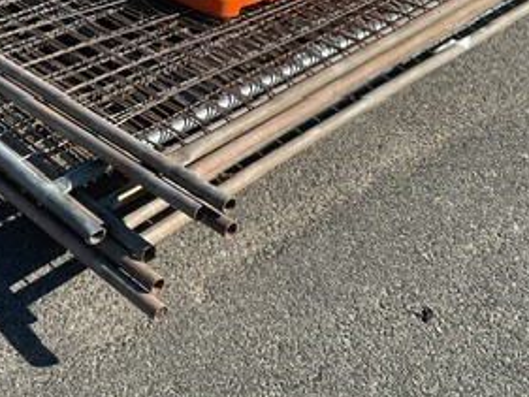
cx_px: 215
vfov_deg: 21.7
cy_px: 23
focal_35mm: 66
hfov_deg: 29.3
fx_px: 1009
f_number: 1.8
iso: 16
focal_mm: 3
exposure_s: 1/1377
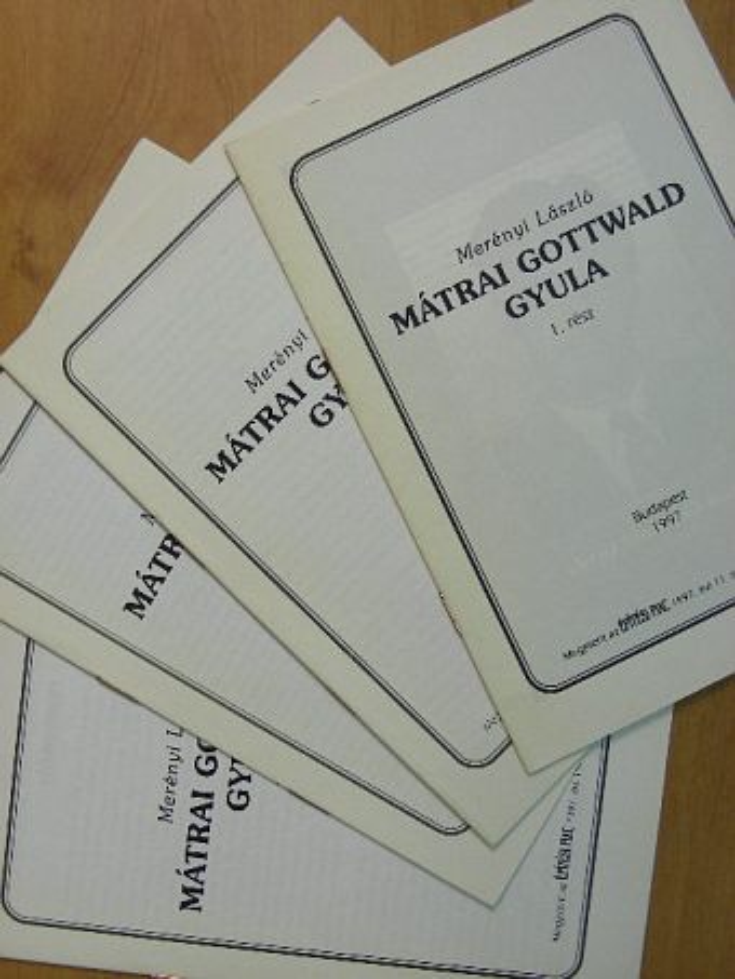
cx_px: 368
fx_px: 1641
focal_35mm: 58
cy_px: 490
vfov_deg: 33.2
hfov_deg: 25.2
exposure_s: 1/30
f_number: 3.5
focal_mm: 9.7
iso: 75
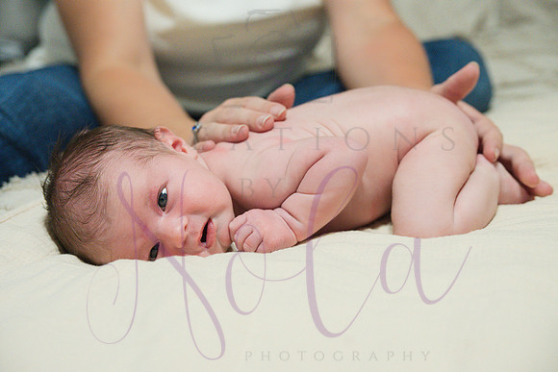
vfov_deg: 24.2
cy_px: 186
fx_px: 868
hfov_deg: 35.6
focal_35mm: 56
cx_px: 279
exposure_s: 1/320
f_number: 4
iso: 3200
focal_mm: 56
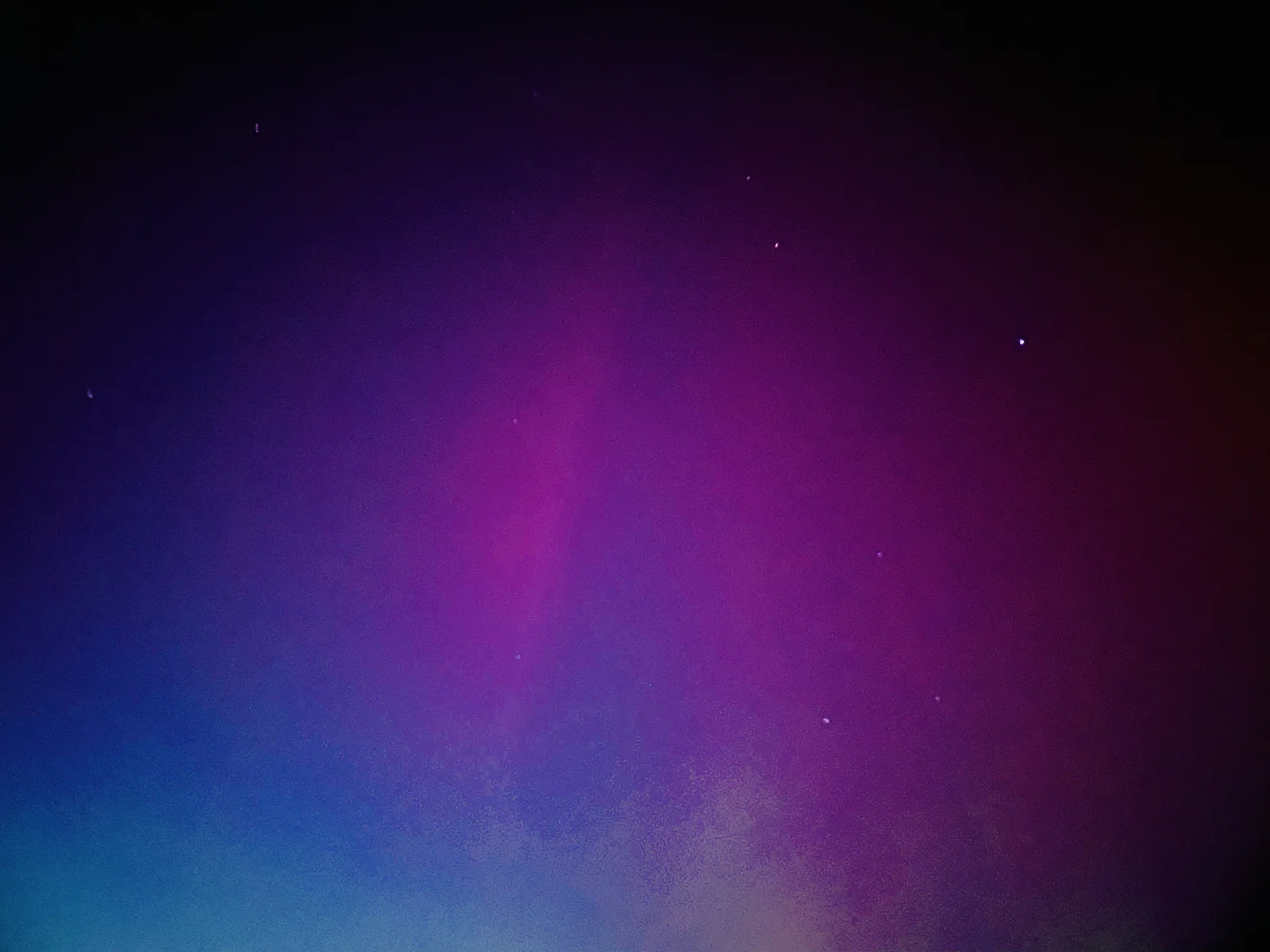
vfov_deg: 53.1
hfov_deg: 67.3
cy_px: 476
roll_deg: +1.6
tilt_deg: +42.0
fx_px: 954
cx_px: 635
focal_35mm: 26
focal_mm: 4.2
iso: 2500
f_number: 1.6
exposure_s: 1/2
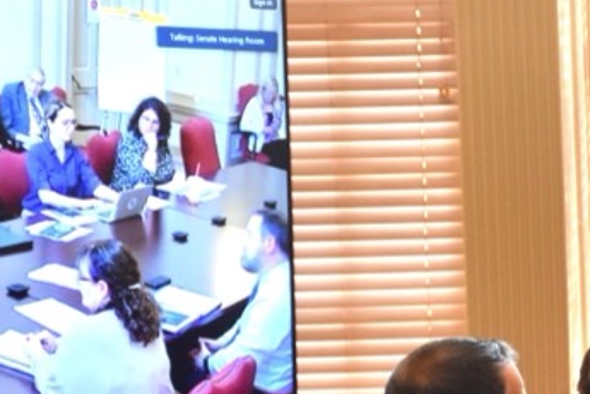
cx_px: 966
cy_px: 487
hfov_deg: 9.1
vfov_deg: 6.2
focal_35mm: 219
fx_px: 3589
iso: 900
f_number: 4.5
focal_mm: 42
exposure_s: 1/60
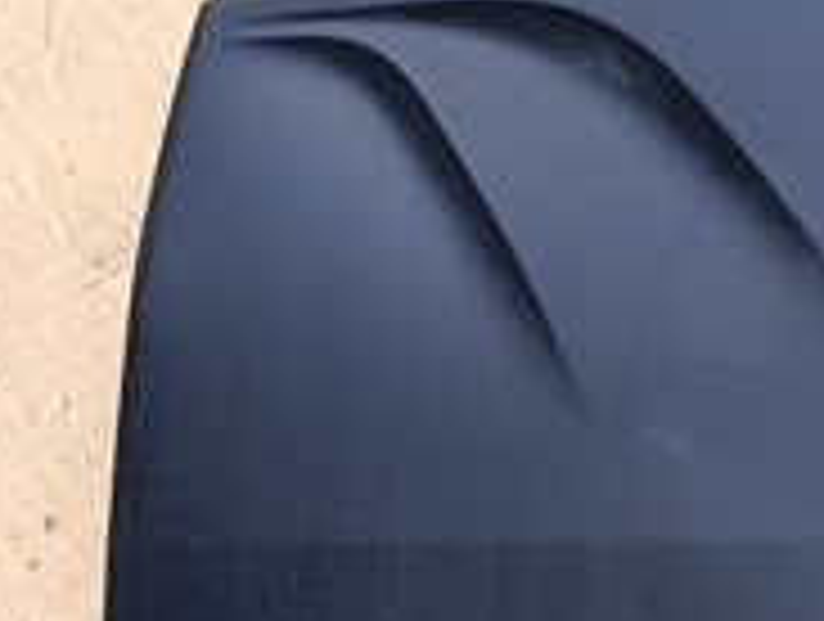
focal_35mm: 80
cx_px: 1263
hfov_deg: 20.5
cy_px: 644
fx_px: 1908
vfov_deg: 18.0
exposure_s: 1/100
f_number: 1.7
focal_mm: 6.11
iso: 320
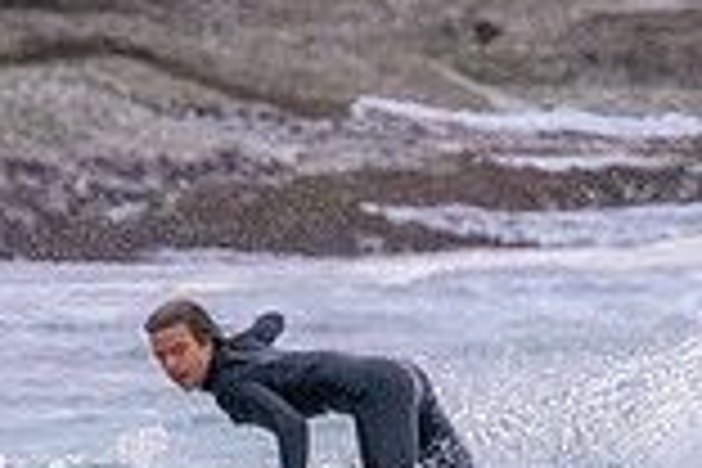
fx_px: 59041
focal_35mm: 3028
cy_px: 605
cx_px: 324
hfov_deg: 0.7
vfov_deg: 0.5
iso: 7200
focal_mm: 800
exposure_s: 1/320
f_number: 11
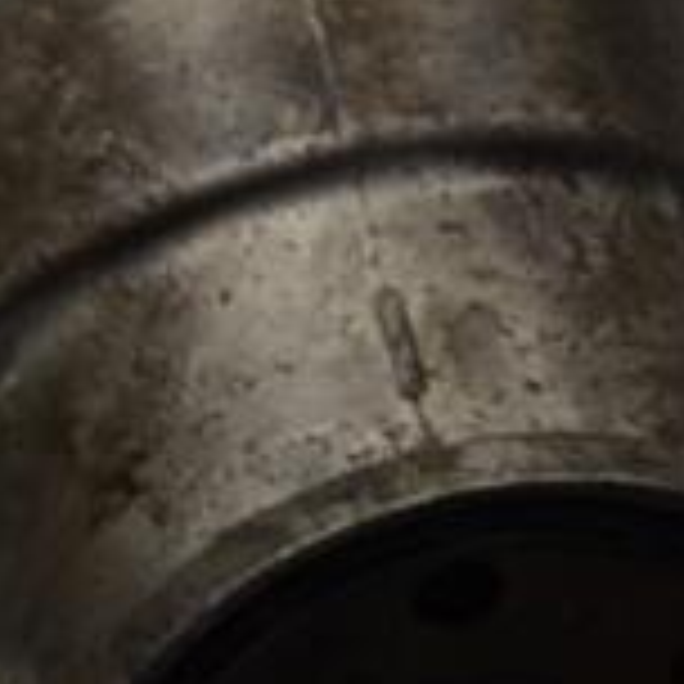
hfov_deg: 6.3
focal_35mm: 277
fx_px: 6185
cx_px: 400
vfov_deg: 6.3
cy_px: 490
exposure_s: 1/30
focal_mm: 55
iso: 110
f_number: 5.6
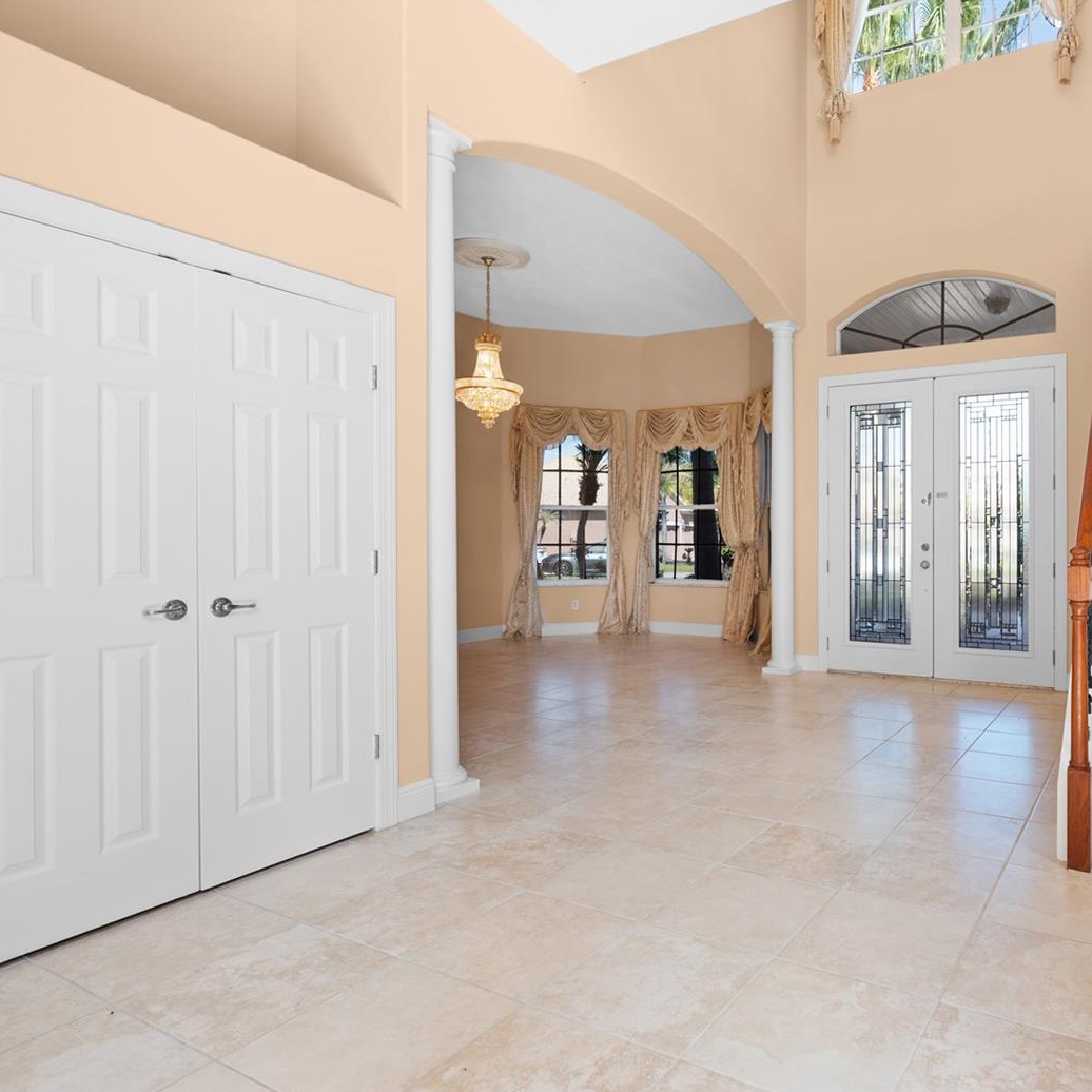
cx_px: 788
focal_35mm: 21
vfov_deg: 72.1
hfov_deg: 68.5
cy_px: 557
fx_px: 749
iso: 200
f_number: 8
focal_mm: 16
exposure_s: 1/5
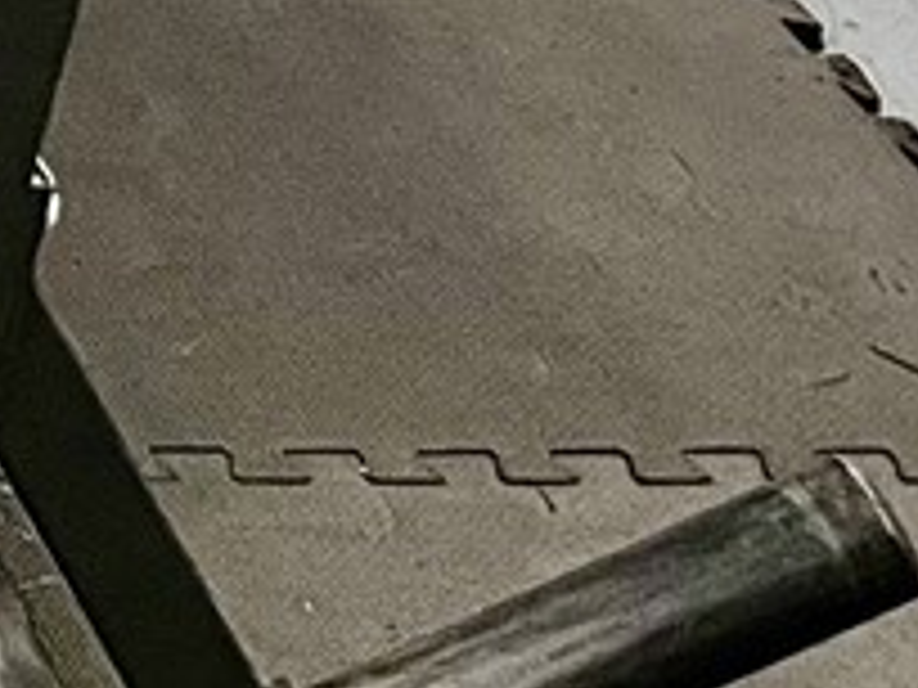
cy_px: -1929
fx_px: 5410
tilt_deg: -10.6
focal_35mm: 204
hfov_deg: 7.9
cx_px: -2164
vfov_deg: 6.2
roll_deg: +1.2
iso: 320
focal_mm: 5.7
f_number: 1.5
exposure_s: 1/60
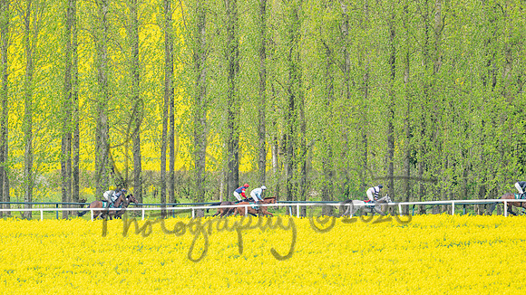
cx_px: 246
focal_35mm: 671
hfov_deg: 3.2
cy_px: 120
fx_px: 9359
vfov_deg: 1.8
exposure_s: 1/1000
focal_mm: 400
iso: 400
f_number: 4.5
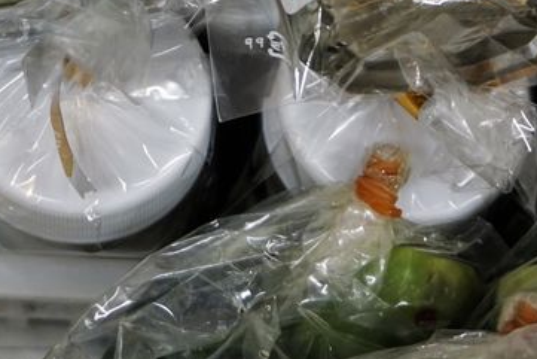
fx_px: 1711
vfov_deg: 11.4
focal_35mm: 115
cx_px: 162
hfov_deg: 17.8
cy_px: -204
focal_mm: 23
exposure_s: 1/60
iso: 400
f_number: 4
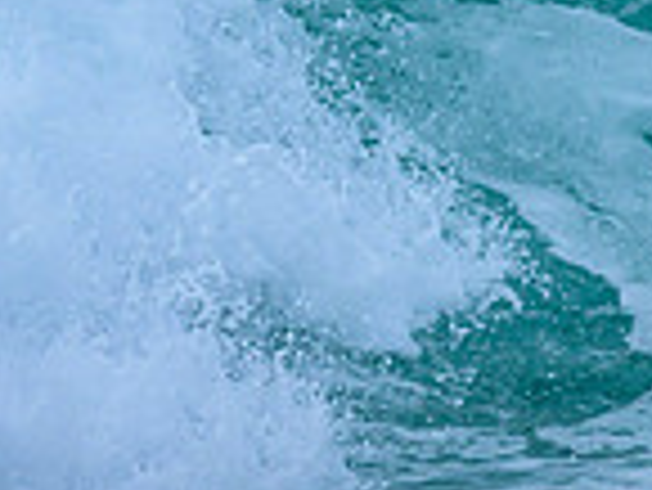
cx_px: 882
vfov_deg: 0.4
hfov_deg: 0.5
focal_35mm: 4120
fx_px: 77665
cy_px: -493
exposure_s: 1/3200
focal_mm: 800
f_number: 6.3
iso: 400
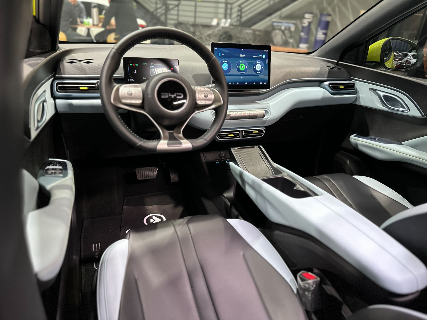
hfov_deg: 71.6
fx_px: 296
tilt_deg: -24.8
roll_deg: -4.7
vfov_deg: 56.8
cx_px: 214
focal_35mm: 24
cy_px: 160
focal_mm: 6.86
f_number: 1.78
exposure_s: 1/60
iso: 640
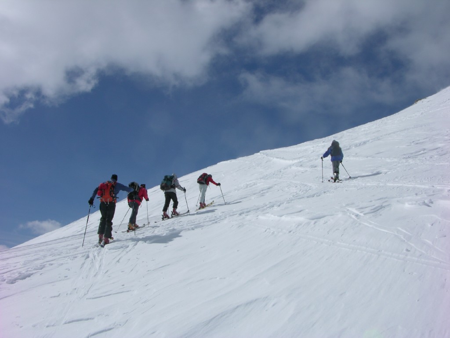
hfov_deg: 52.6
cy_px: 169
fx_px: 455
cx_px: 225
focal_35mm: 35
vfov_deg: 40.7
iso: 50
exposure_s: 1/625
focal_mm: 8.9
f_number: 8
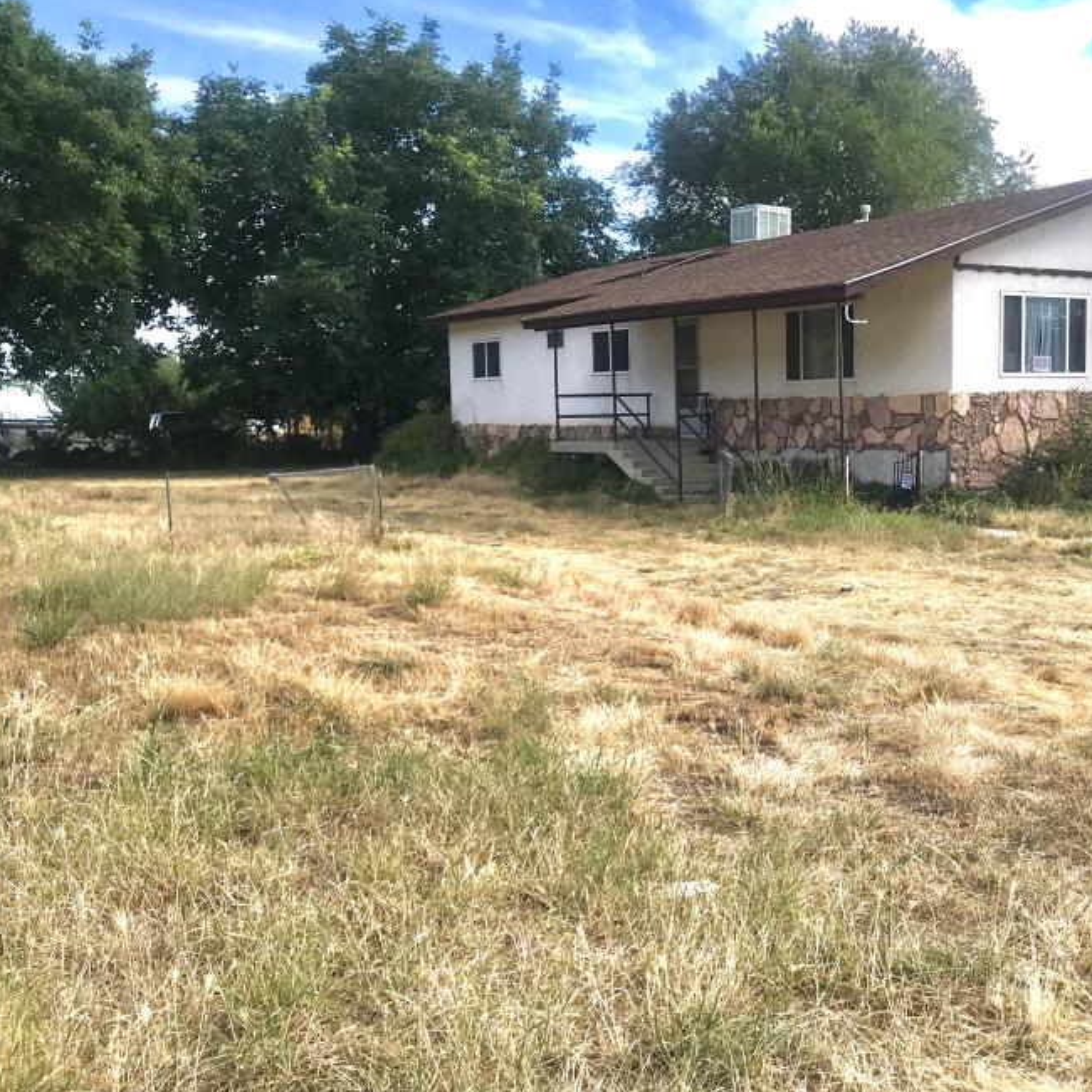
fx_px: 1392
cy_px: 558
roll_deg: +0.9
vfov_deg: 42.8
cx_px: 790
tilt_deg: -6.0
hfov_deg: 41.8
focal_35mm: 39
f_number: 1.8
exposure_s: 1/921
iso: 20
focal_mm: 3.99
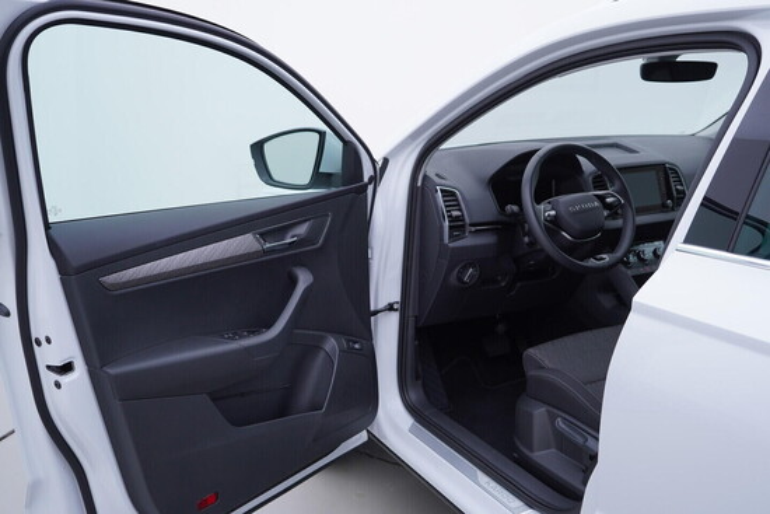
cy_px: 257
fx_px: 770
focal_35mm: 36
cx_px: 385
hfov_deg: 53.1
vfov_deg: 36.9
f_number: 3.5
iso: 125
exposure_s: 1/60
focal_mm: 24
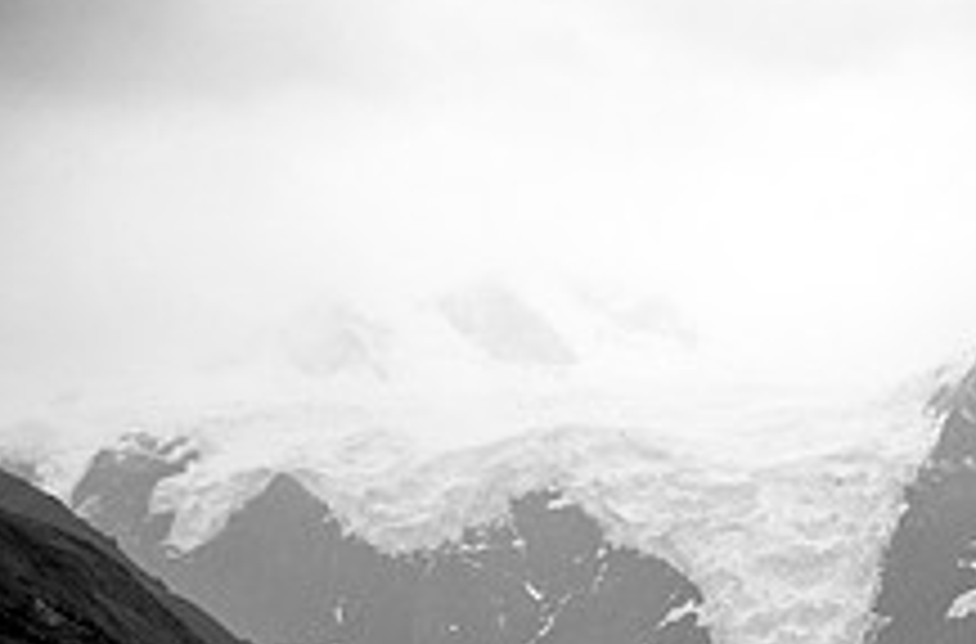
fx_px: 7591
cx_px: 1066
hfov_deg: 7.3
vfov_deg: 4.8
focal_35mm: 281
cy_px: 831
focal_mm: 70
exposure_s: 1/320
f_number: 5.6
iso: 400
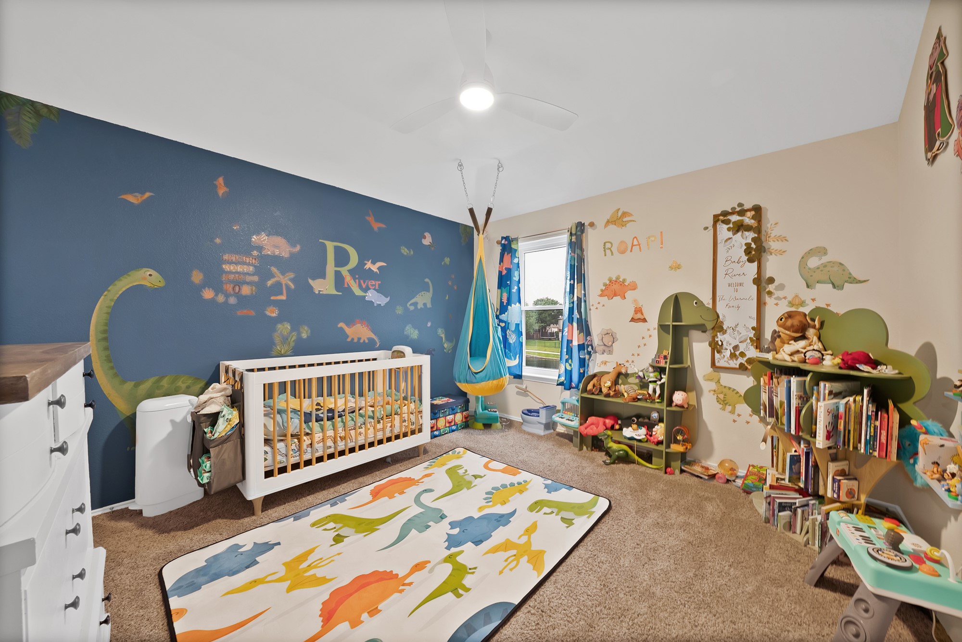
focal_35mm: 12
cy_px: 321
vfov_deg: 90.1
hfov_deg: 112.6
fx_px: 321
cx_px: 481
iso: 640
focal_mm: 12
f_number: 9
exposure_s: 2
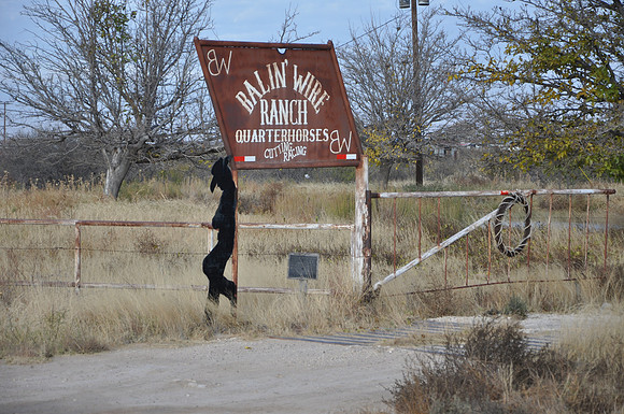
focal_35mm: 120
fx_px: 2077
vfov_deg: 11.4
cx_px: 312
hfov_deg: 17.1
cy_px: 207
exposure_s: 1/125
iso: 200
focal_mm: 80
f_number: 5.6
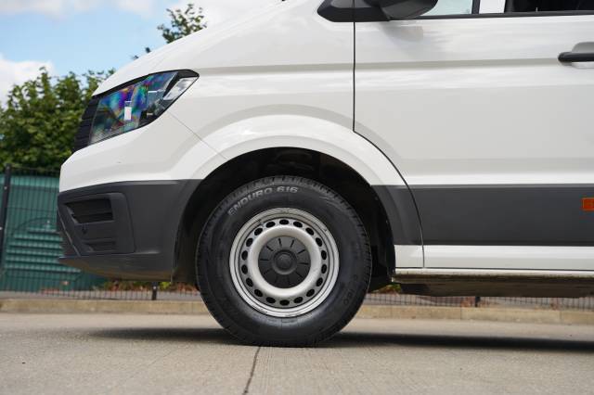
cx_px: 297
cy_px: 198
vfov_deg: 21.1
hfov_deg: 31.2
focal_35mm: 64
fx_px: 1064
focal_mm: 64.5
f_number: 4.5
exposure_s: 1/200
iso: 100
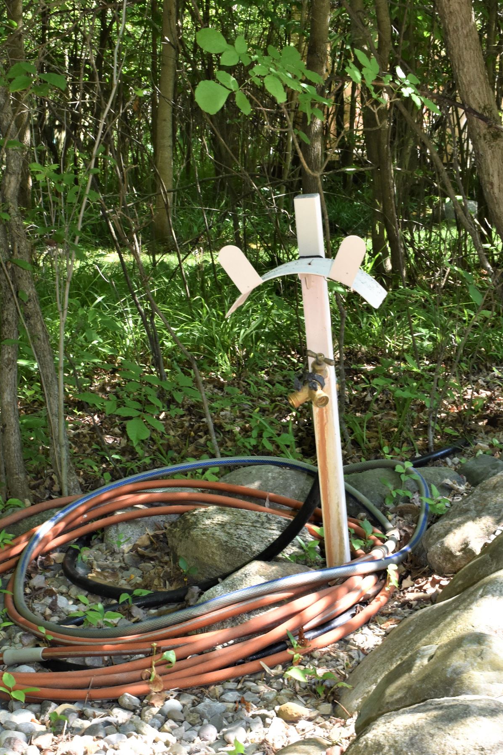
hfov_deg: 20.1
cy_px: 453
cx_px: 242
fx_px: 1418
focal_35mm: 68
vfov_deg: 29.7
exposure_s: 1/60
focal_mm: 35
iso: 720
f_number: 16
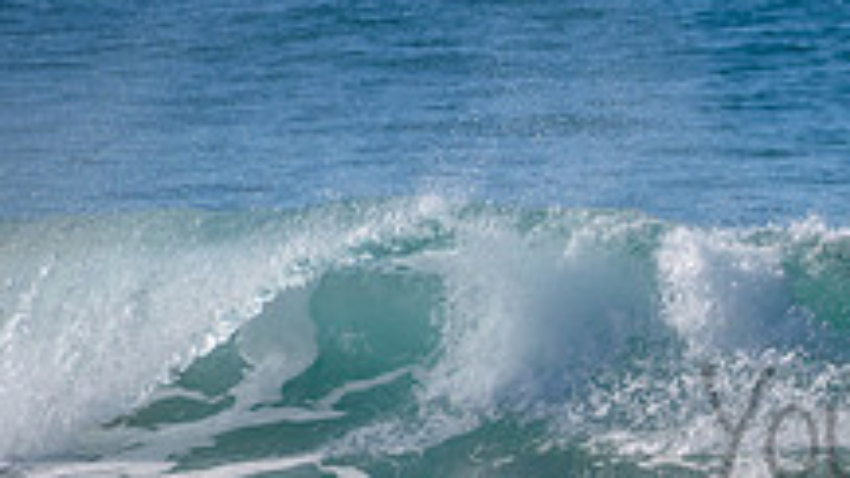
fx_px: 31528
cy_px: 390
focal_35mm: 1399
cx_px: 1105
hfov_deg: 1.5
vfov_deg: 0.9
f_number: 5.6
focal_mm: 500
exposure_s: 1/2000
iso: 160
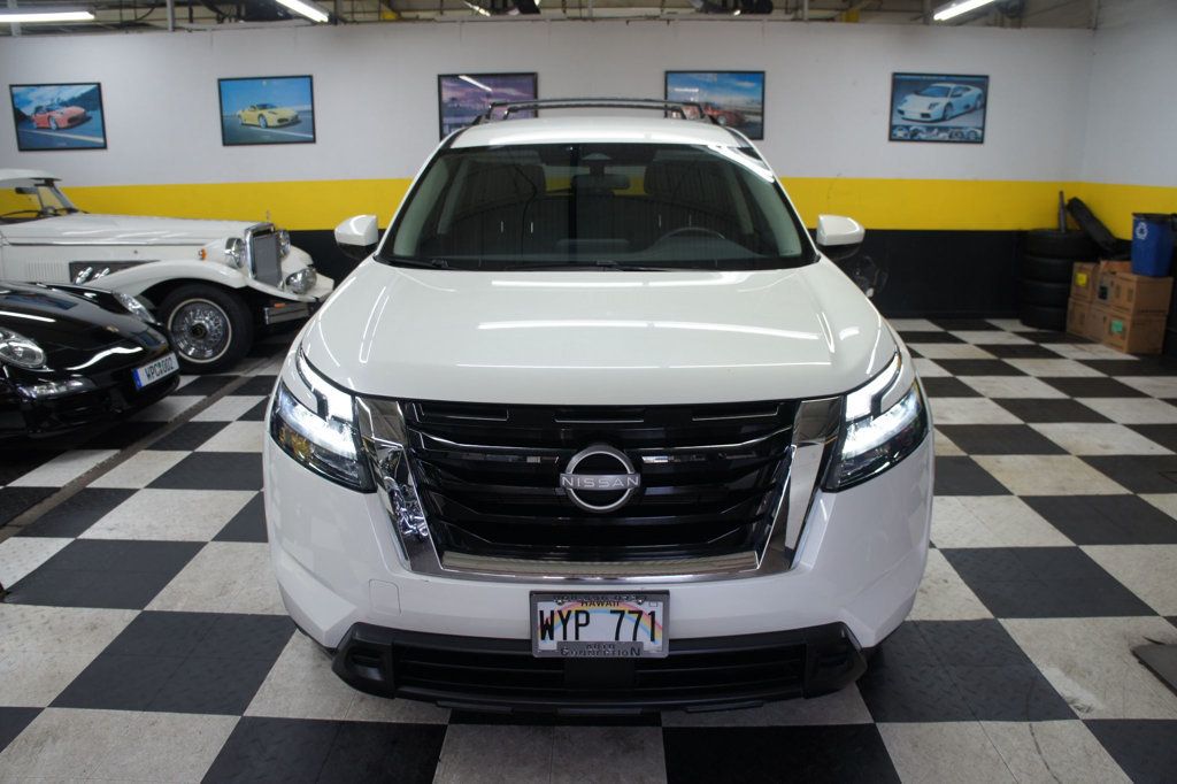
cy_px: 392
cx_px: 588
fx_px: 882
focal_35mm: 27
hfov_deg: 67.4
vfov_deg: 47.9
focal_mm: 18
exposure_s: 1/40
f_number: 4
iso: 200
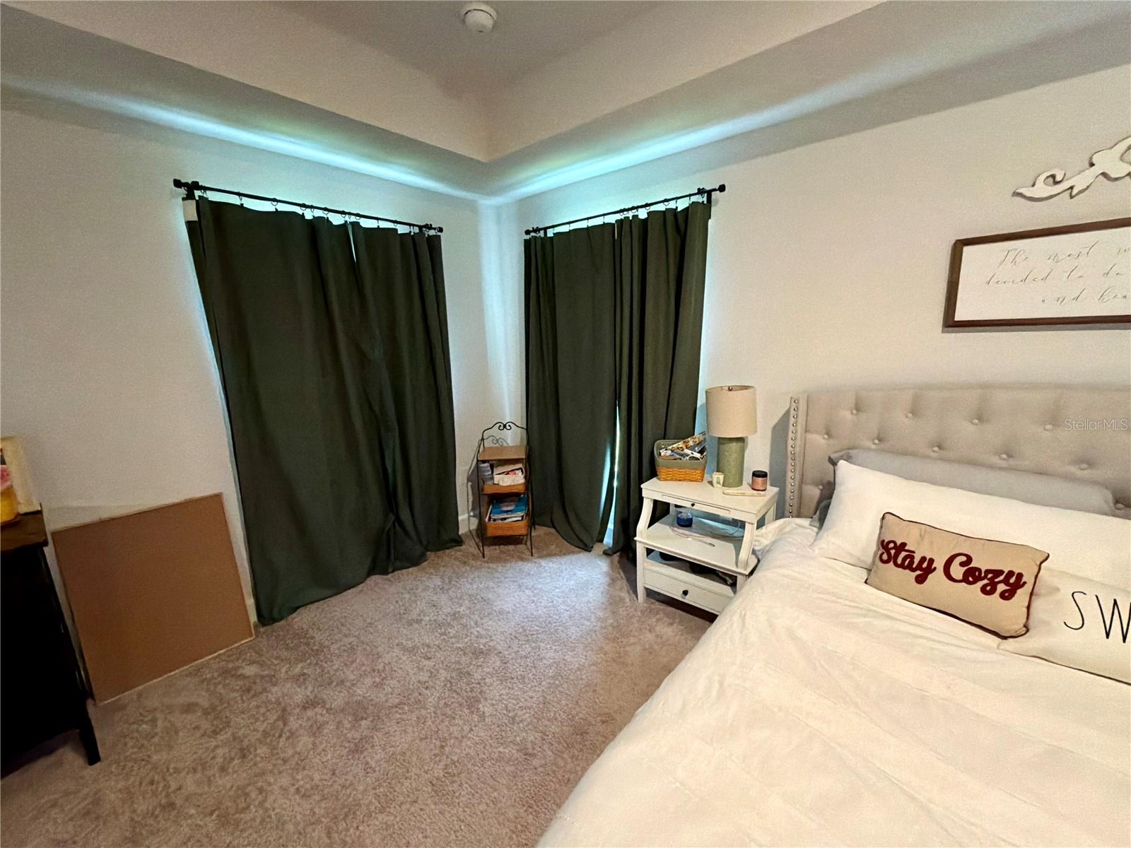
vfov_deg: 85.7
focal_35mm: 14
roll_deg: +2.4
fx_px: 457
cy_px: 424
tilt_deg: -12.1
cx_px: 566
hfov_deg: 102.1
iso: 1250
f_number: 2.2
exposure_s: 1/60
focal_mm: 2.22
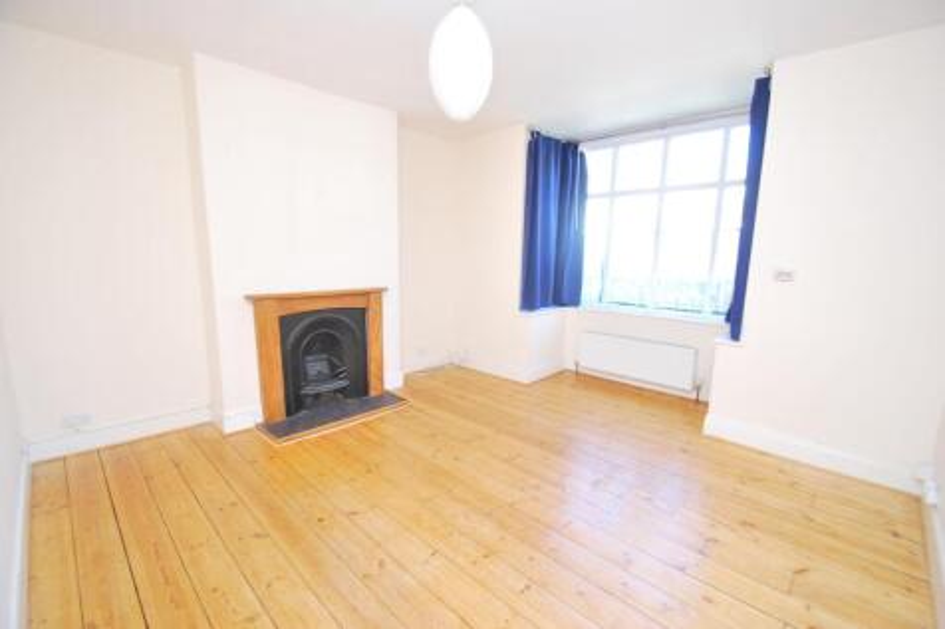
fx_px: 394
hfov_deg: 100.4
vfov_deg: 77.3
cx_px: 472
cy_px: 314
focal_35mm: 15
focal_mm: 10
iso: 220
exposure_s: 1/30
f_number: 3.5
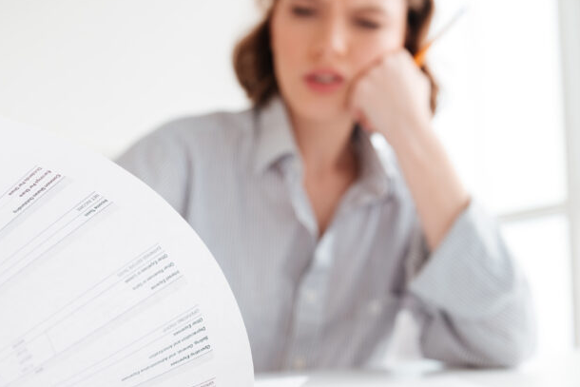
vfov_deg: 28.4
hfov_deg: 41.9
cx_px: 269
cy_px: 272
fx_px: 757
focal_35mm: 47
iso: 200
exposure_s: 1/320
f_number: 3.5
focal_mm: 28
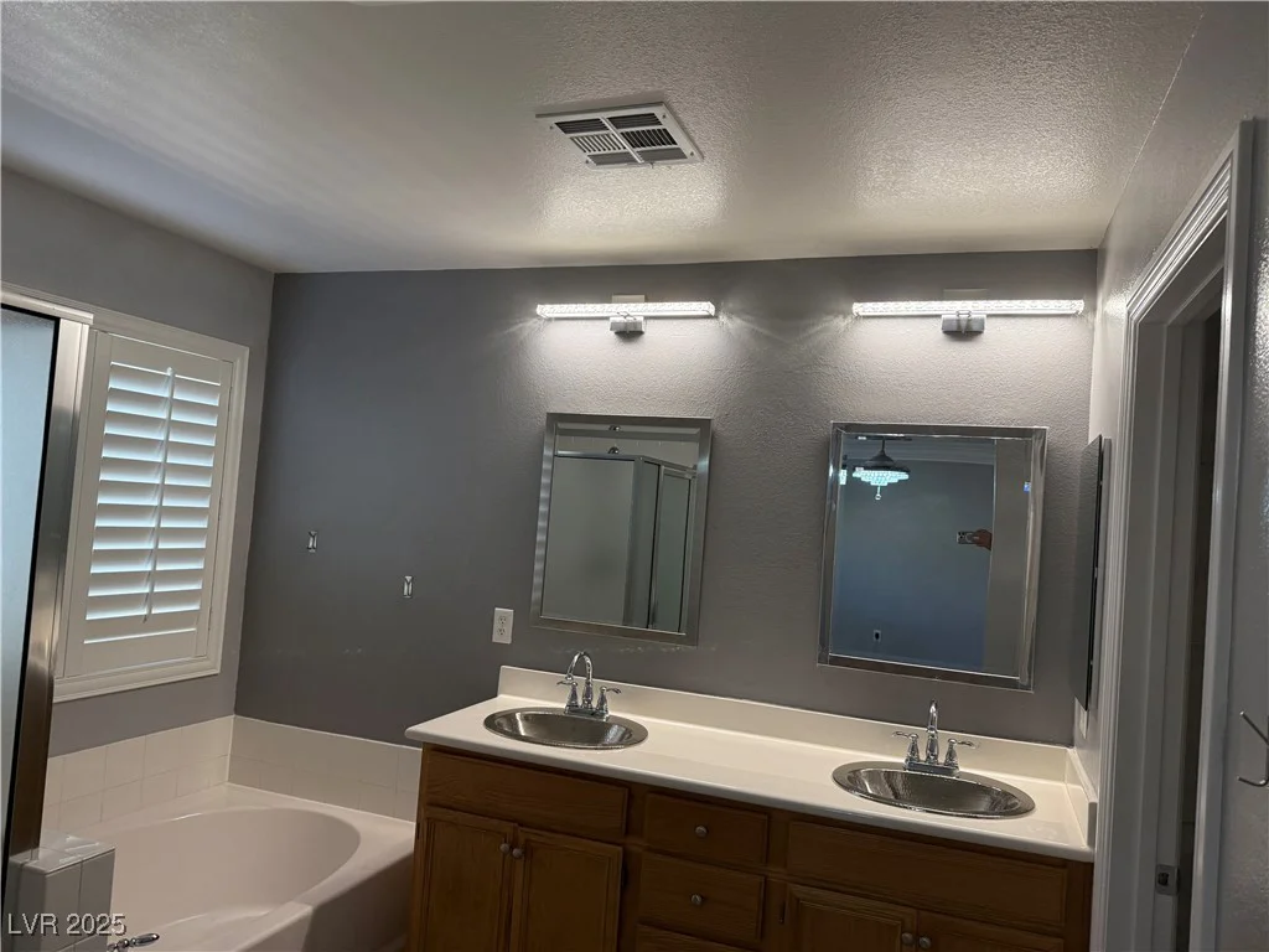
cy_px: 476
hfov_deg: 71.6
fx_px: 880
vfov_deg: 56.8
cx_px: 634
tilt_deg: +1.1
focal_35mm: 24
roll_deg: -4.4
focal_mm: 6.76
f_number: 1.78
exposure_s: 1/191
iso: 200
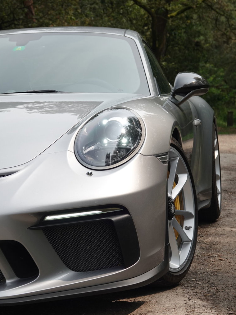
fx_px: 963
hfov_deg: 14.0
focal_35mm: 106
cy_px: 169
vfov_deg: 18.5
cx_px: 117
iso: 100
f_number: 4
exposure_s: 1/500
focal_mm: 35.68
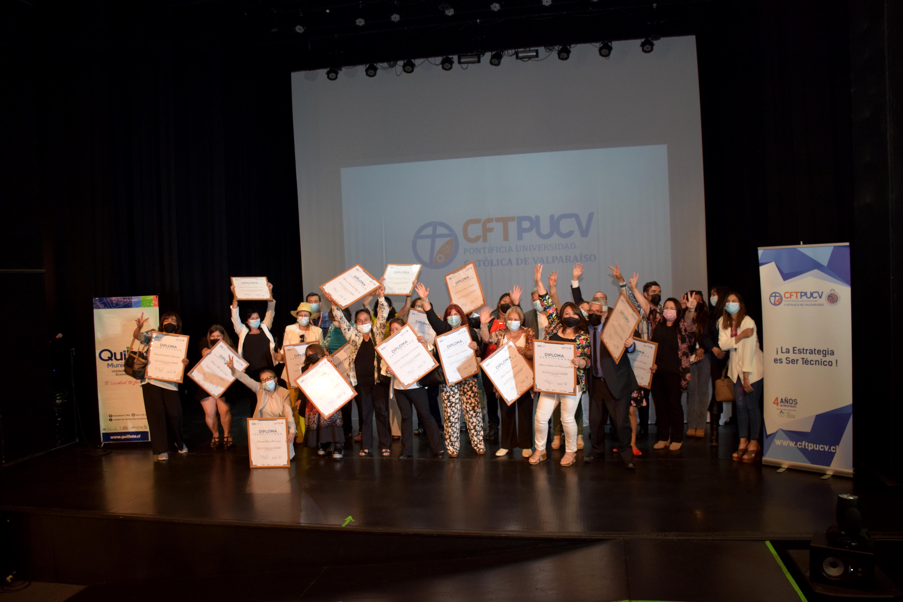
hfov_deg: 67.4
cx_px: 452
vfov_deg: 47.9
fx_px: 677
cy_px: 301
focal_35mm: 27
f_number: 6.3
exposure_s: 1/40
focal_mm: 18
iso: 1250
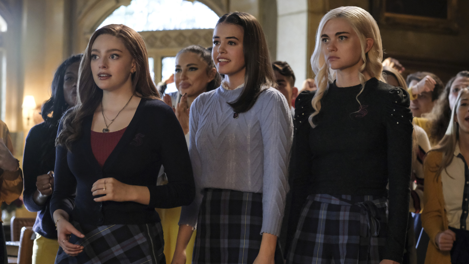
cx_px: 235
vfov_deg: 13.6
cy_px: 141
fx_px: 1107
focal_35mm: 89
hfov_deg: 23.9
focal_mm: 56
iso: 3200
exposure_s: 1/160
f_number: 2.8
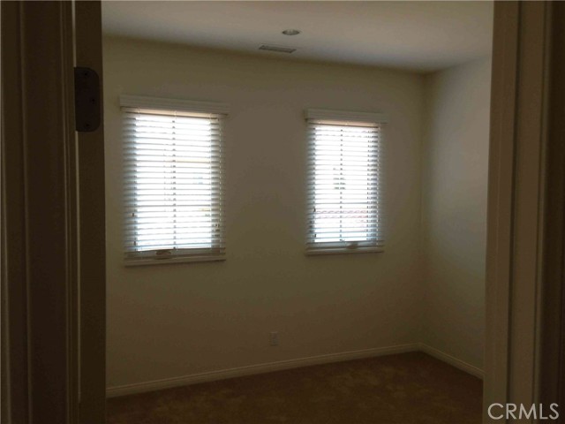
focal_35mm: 33
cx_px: 282
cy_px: 212
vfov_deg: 42.9
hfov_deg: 55.4
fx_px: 539
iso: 50
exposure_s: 1/40
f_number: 2.4
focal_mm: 4.13
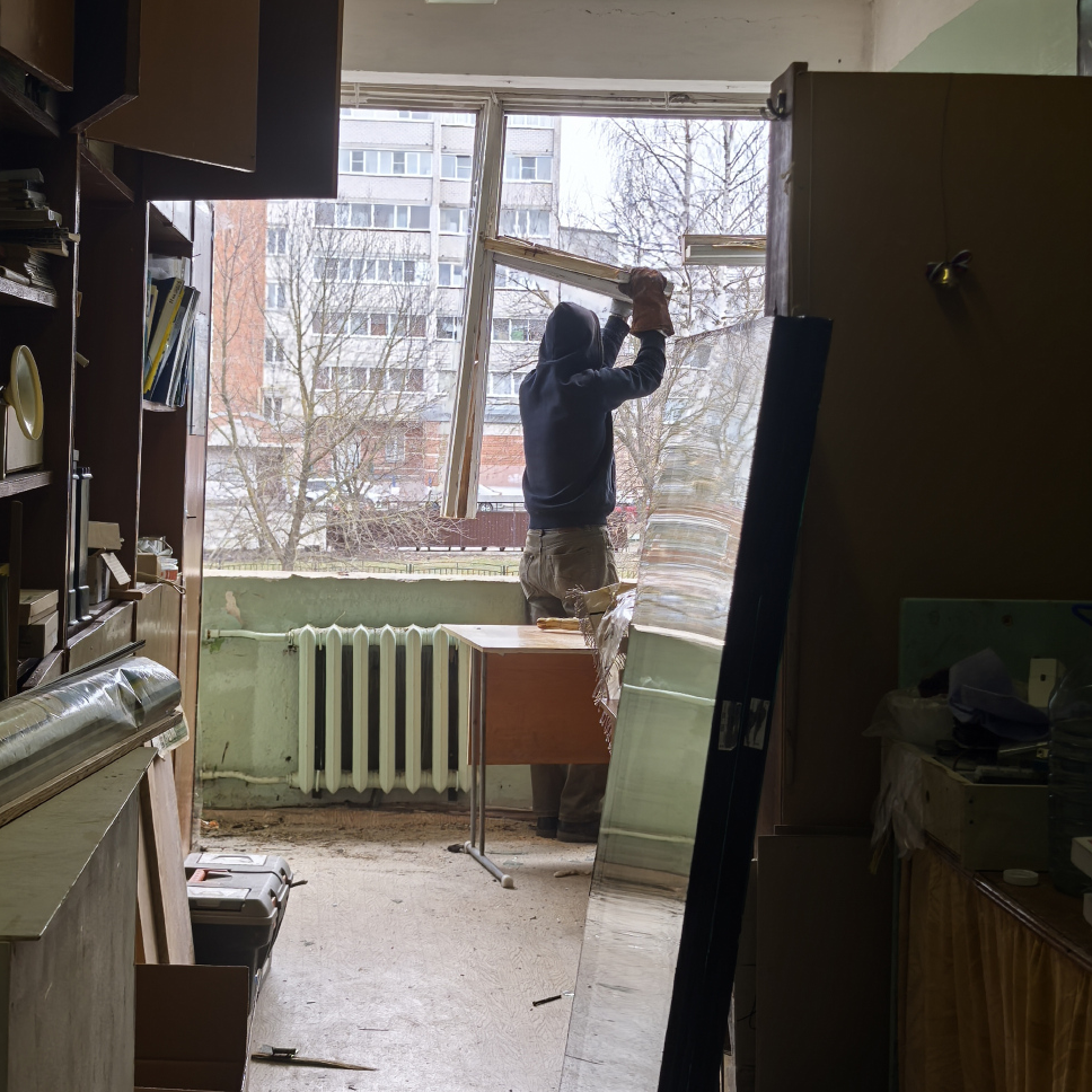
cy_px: 461
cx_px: 547
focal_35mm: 57
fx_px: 2034
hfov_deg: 30.0
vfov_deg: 30.0
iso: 50
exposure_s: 1/152
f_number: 1.4
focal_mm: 6.98
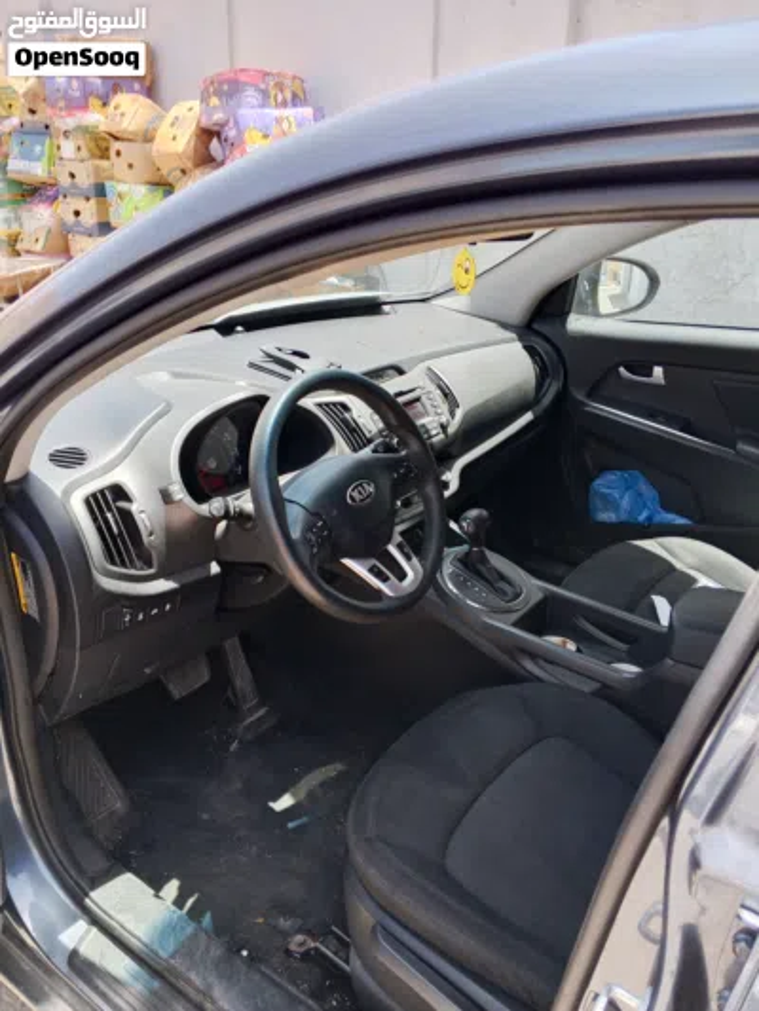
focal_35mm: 23
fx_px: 672
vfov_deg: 73.9
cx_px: 380
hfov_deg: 58.9
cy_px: 506
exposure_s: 1/100
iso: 185
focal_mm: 4.19
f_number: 1.6
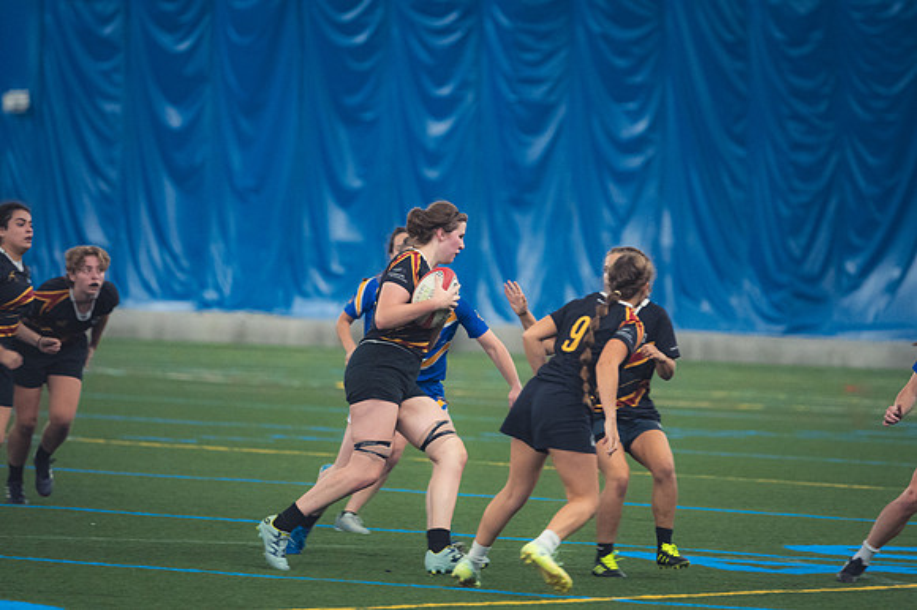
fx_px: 7637
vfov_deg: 4.6
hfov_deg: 6.9
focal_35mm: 300
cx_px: 458
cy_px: 305
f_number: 2.8
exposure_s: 1/320
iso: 3200
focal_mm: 200
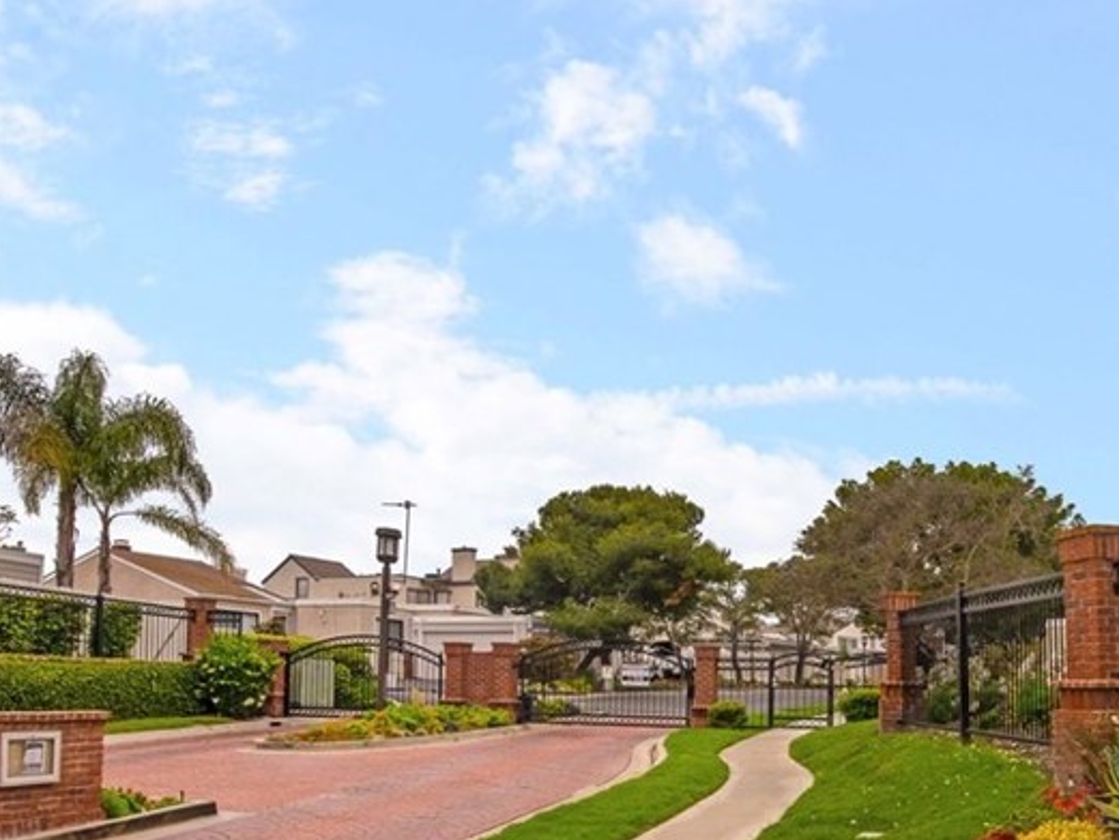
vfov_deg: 40.7
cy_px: 627
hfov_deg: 52.9
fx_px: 1099
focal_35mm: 34
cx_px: 745
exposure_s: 1/250
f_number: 10
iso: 160
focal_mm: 18
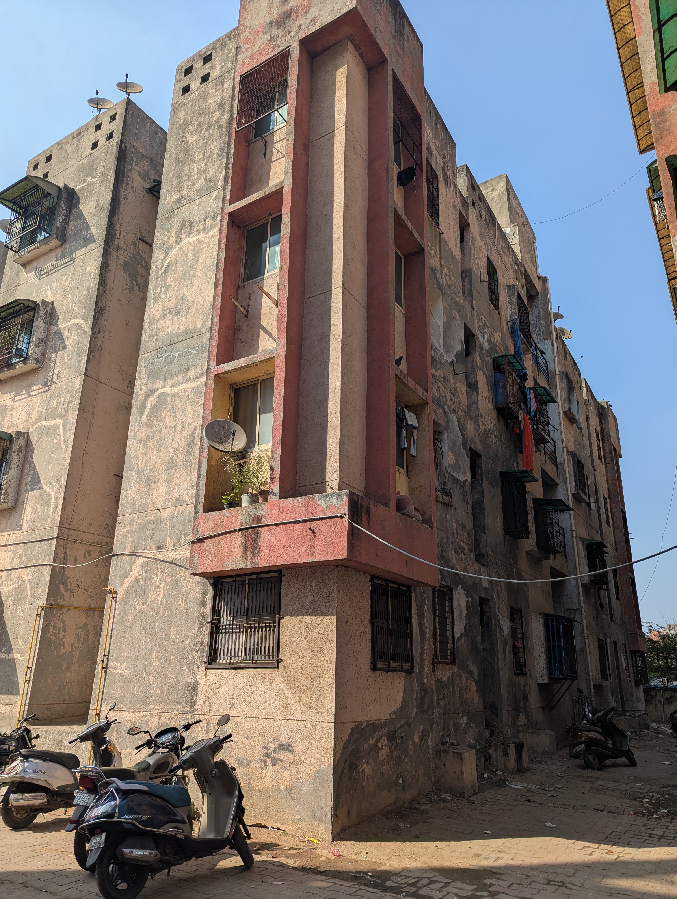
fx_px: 624
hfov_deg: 56.9
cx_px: 338
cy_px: 450
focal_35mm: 24
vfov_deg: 71.5
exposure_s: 1/1984
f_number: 1.85
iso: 49
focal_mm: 6.81
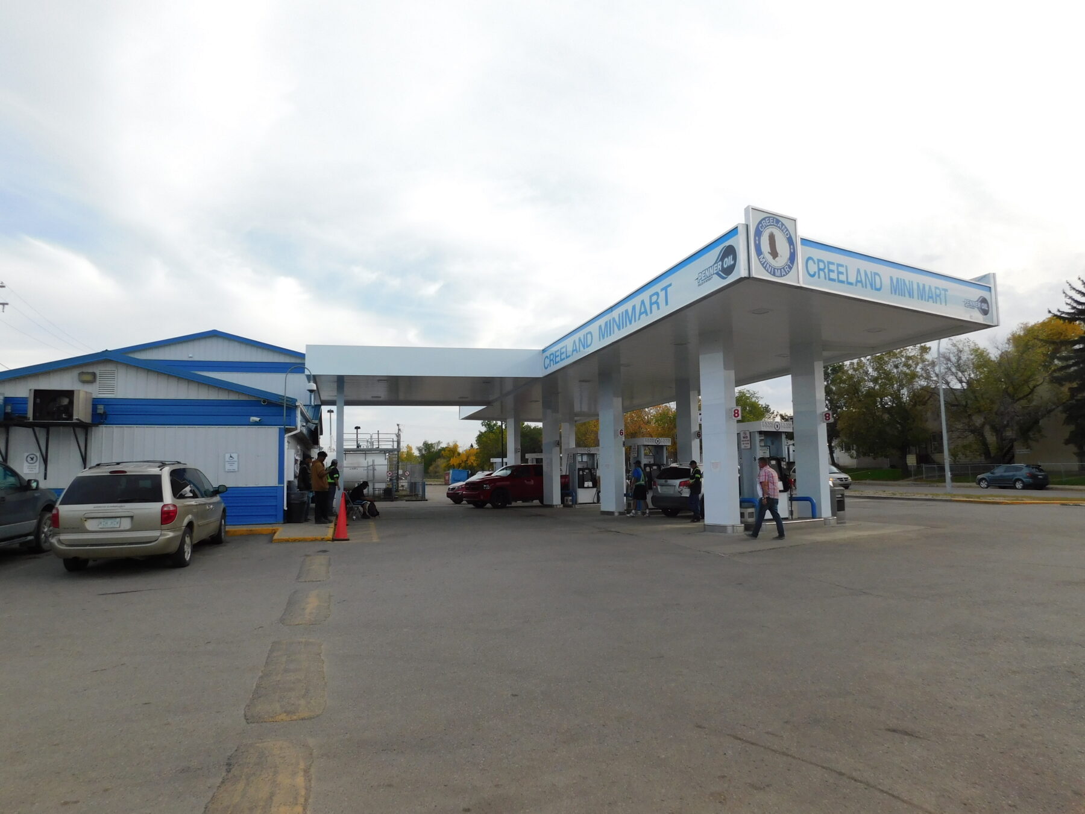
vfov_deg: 56.8
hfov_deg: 71.6
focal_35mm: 24
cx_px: 542
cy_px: 407
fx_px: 752
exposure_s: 1/800
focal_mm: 4.1
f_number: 3
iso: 125
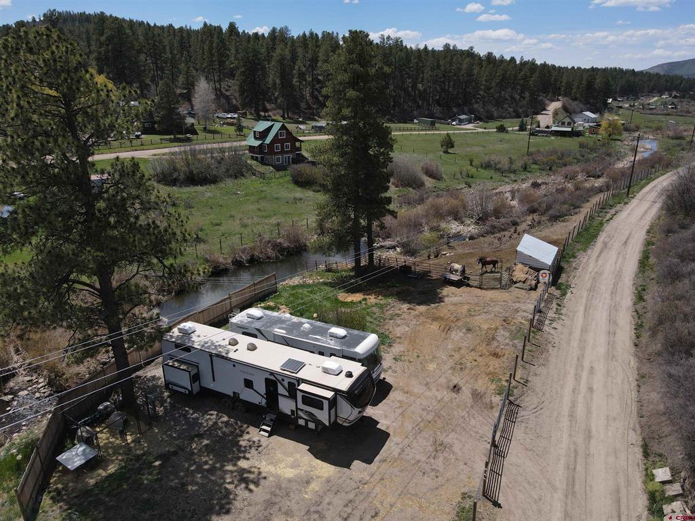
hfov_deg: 71.6
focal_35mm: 24
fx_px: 482
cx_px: 348
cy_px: 260
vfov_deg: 56.8
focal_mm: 4.5
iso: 100
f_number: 2.8
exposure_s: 1/1000
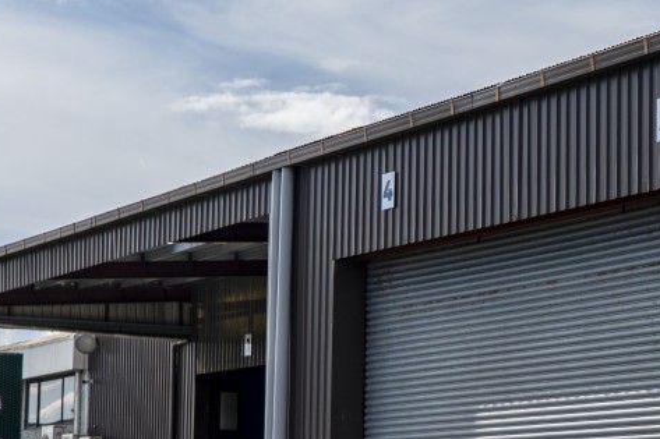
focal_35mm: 120
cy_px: 373
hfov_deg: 16.5
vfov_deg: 11.4
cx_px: 757
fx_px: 2199
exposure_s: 1/320
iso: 100
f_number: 6.3
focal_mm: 35
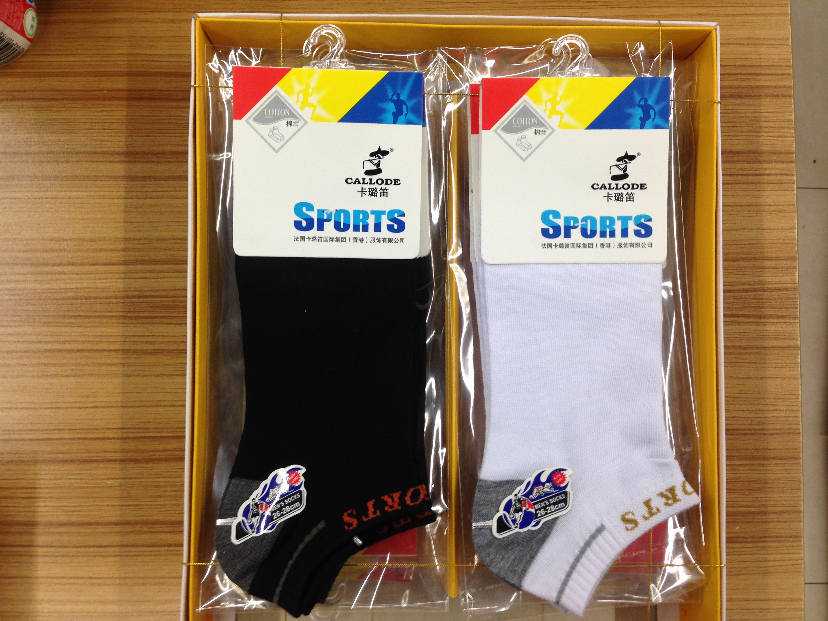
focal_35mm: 33
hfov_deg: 55.4
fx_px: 789
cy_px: 310
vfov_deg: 42.9
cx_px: 414
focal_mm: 4.12
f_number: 2.4
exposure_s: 1/20
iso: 80
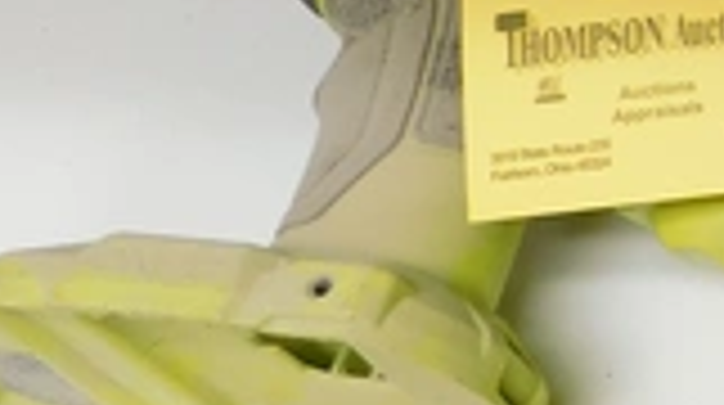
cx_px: 1524
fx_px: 2339
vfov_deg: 9.6
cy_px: -178
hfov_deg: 14.2
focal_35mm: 122
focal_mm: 4.1
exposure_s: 1/30
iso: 160
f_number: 3
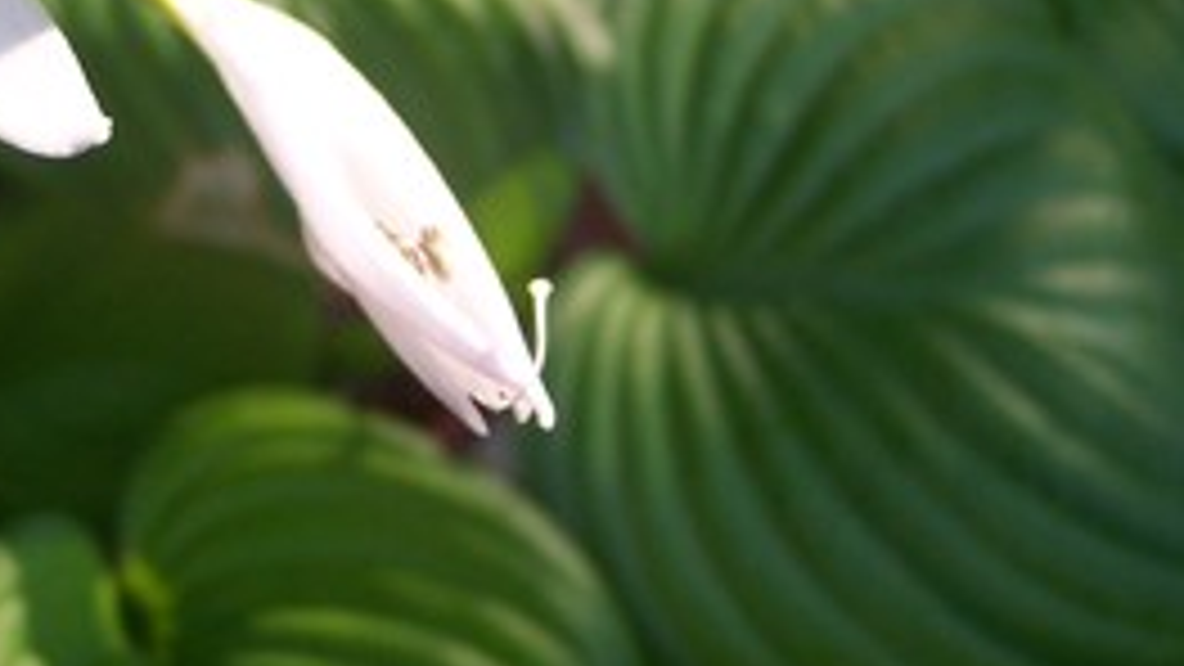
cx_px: 176
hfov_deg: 24.5
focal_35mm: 85
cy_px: -117
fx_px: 2669
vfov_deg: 13.8
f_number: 2.8
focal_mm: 8
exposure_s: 1/250
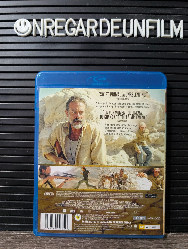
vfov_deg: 71.5
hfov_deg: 56.9
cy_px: 124
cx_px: 94
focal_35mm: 24
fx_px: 173
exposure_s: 1/105
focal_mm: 6.9
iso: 887
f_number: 1.68
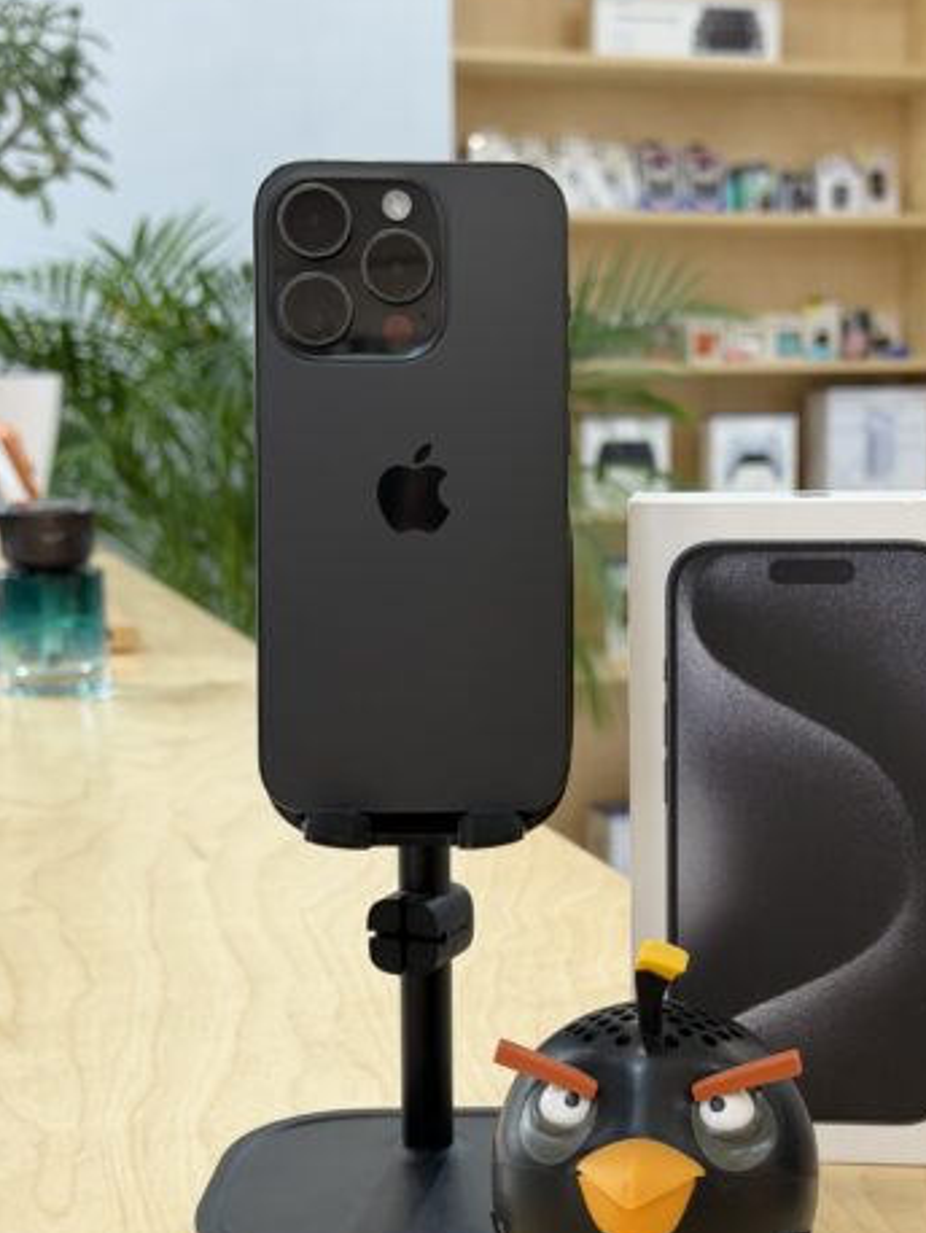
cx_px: 573
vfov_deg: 32.1
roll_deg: -0.3
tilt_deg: -9.0
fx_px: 2138
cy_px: 709
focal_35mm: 60
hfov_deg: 24.4
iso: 64
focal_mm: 6.76
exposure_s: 1/50
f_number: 1.78
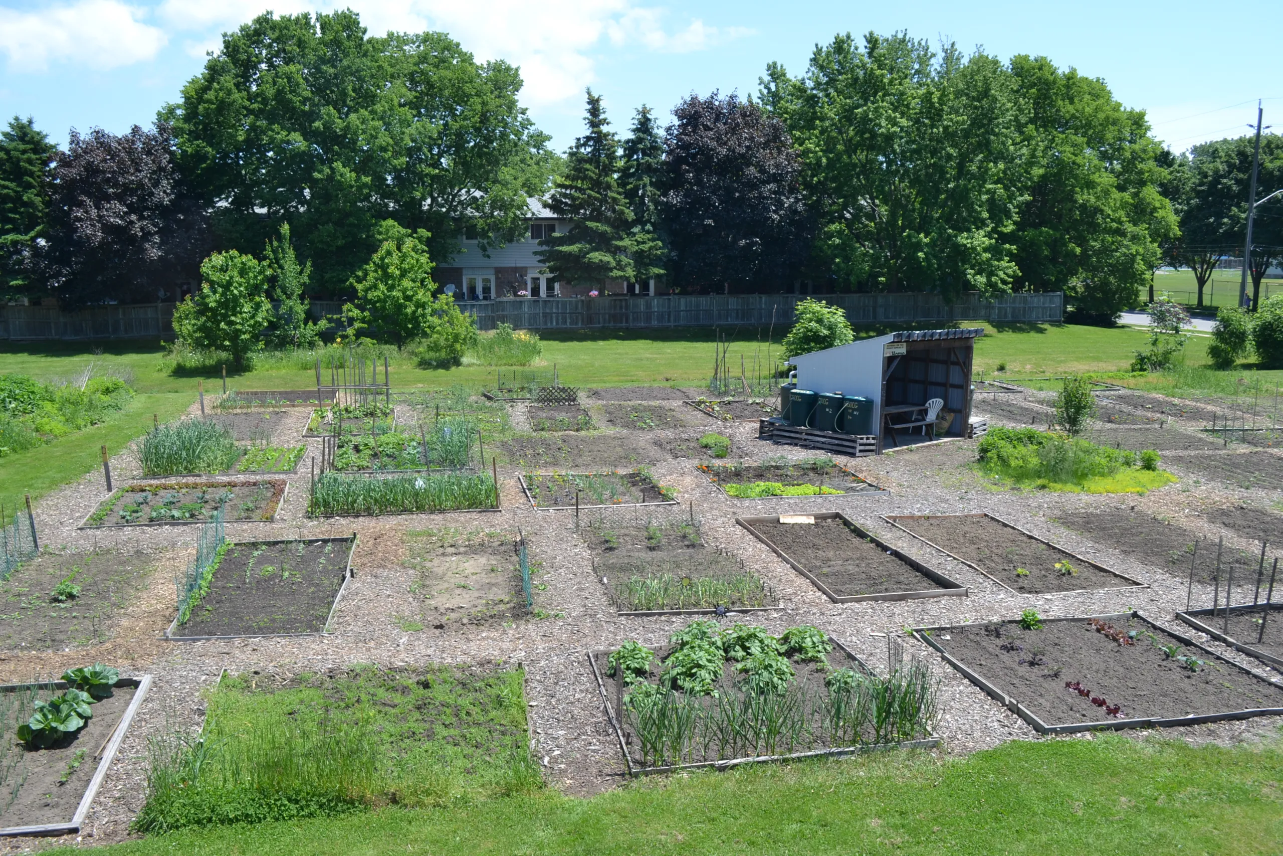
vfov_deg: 43.6
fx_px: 1069
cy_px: 428
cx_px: 642
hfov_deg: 61.9
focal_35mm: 30
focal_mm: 20
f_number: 6.3
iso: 100
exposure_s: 1/160
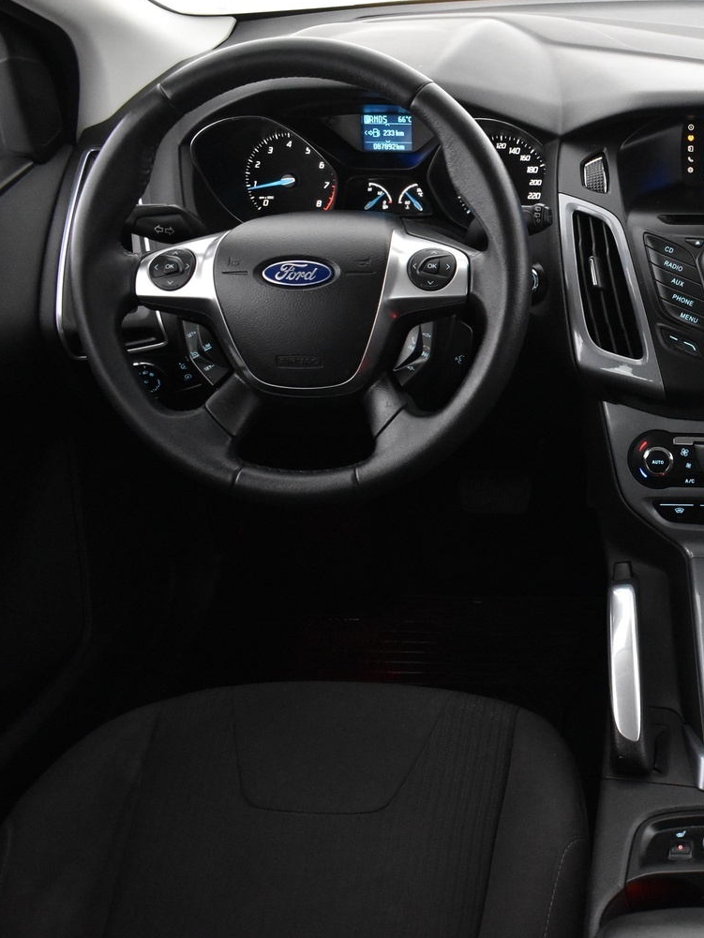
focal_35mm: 42
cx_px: 732
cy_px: 433
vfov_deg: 44.8
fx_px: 1139
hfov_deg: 31.3
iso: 3200
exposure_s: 1/50
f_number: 3.5
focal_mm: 18
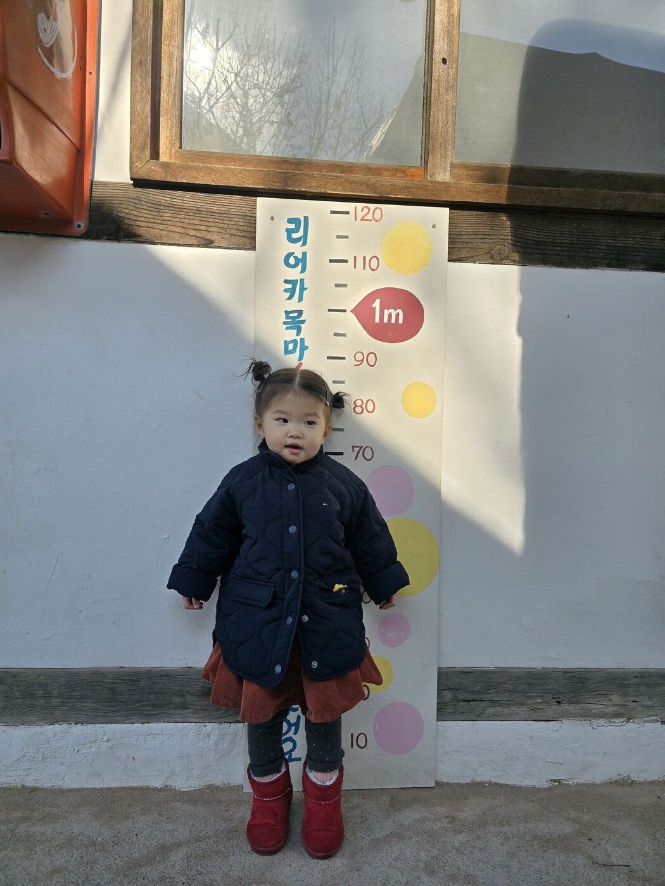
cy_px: 443
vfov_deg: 73.9
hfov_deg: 58.9
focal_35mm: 23
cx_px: 332
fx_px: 589
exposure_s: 1/420
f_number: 1.7
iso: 12
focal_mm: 6.3
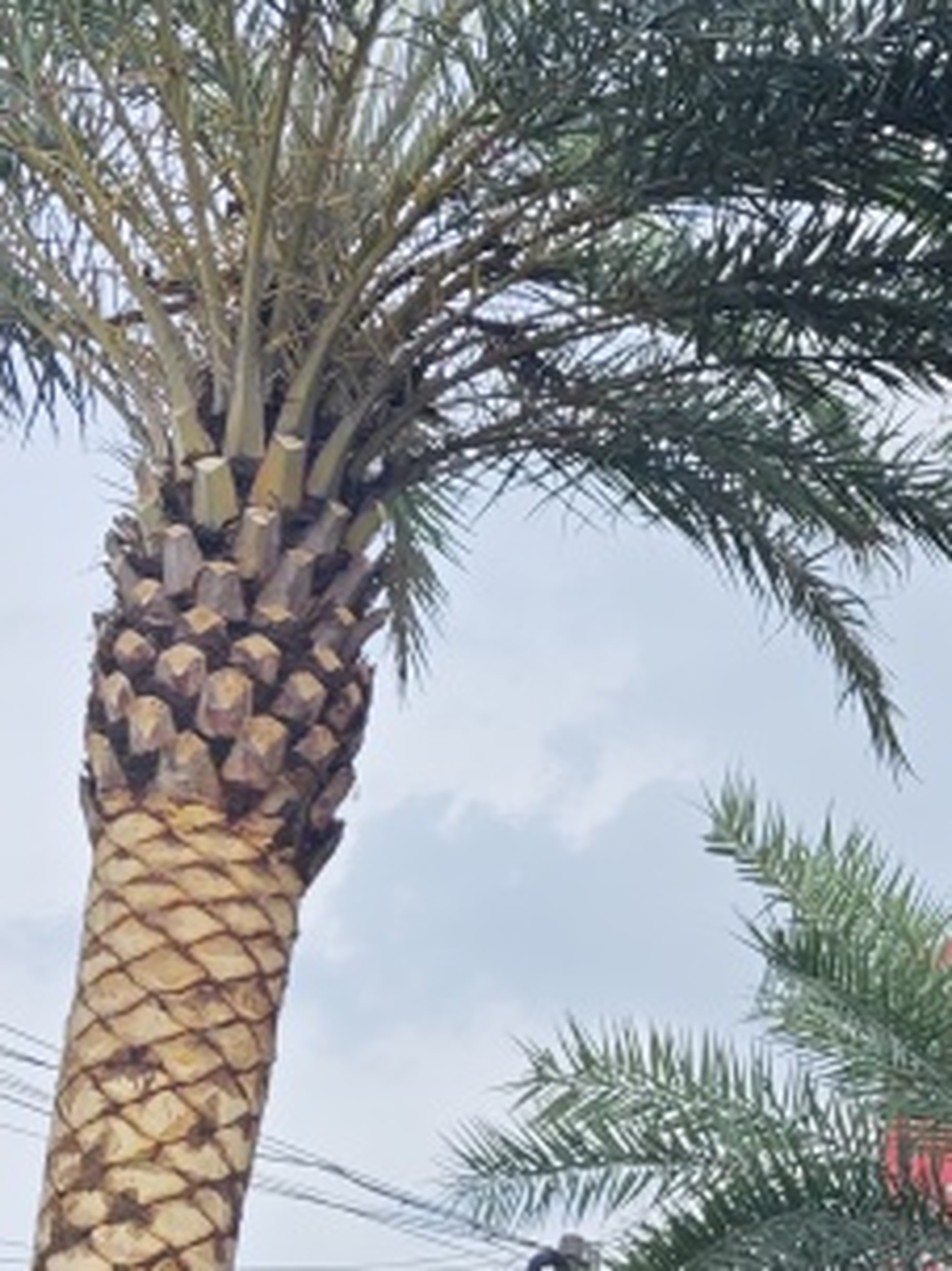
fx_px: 2972
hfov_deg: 15.8
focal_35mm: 81
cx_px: 1669
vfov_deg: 24.0
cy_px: 854
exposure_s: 1/1122
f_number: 1.8
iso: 50
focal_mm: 5.43
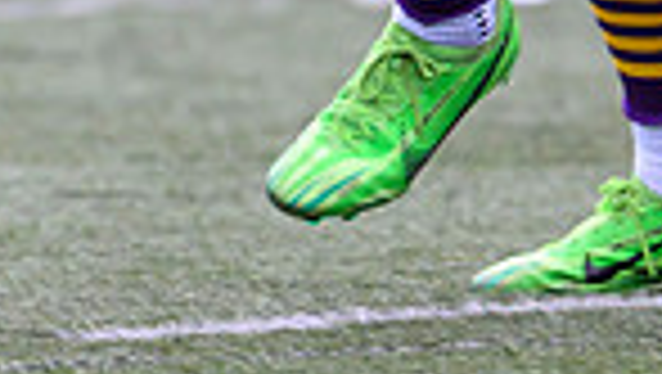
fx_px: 44310
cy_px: -415
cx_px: 851
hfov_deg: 0.9
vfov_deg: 0.5
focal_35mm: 2522
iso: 500
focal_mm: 400
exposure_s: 1/1250
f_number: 3.5
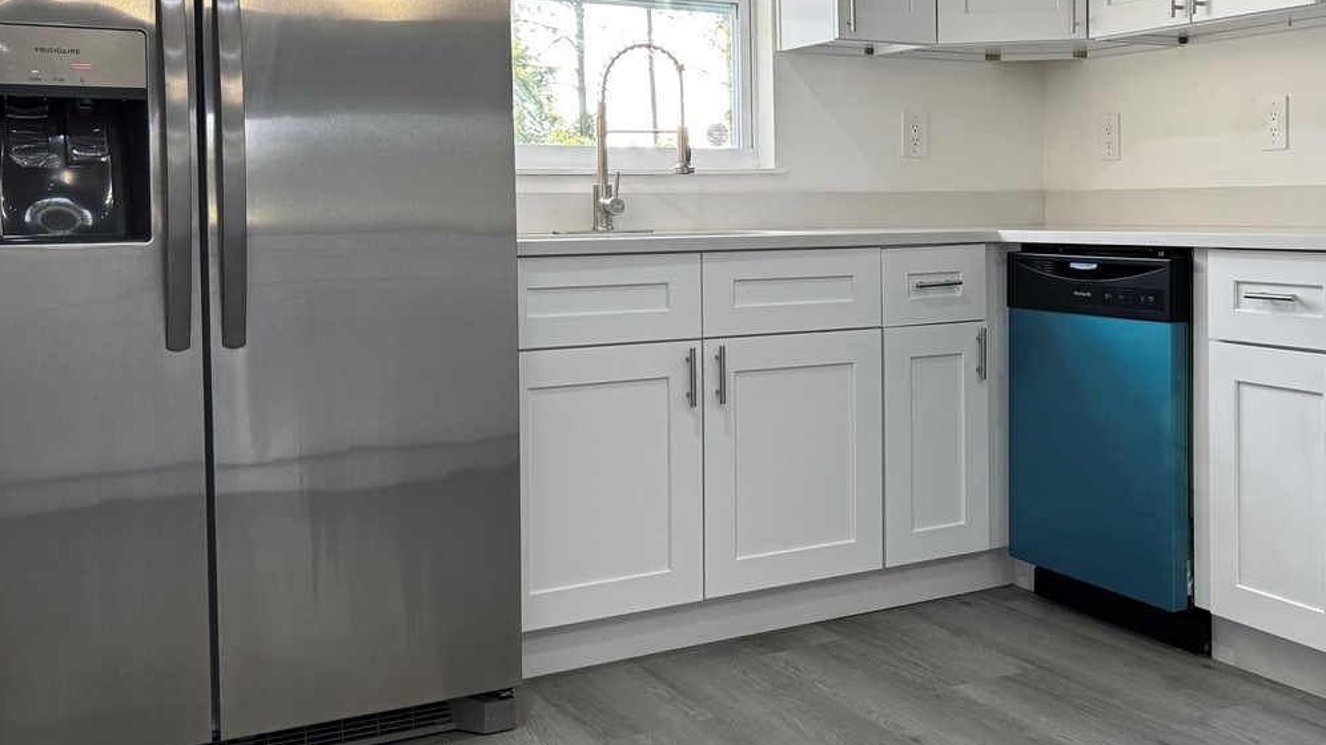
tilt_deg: -2.3
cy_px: 251
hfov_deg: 47.2
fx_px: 1477
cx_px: 932
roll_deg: +0.2
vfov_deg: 28.2
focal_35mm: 42
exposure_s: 1/121
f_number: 1.78
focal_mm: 6.76
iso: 125
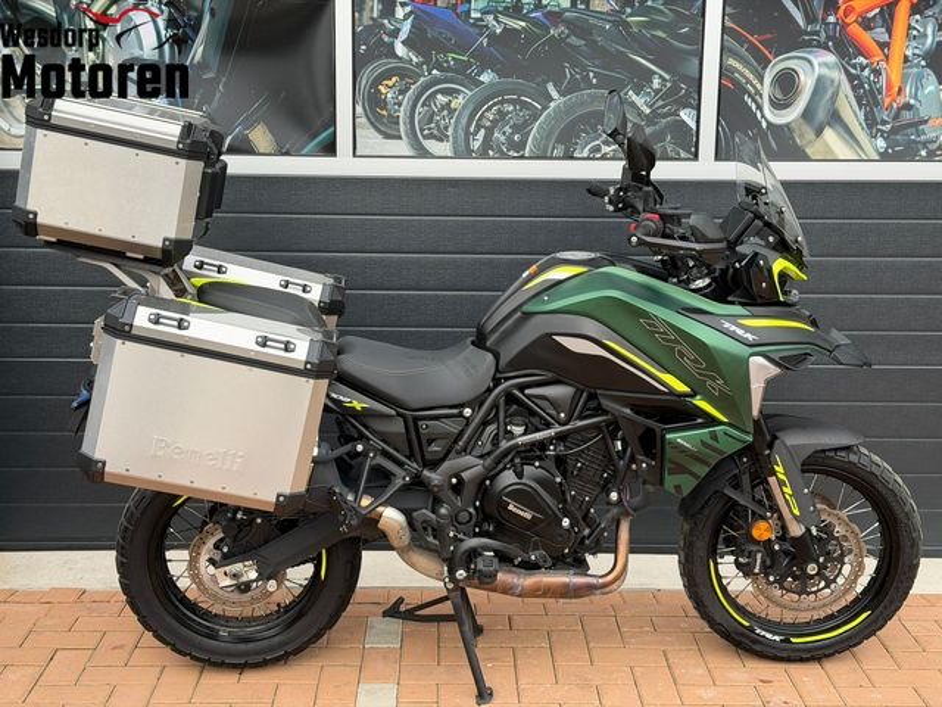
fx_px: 1306
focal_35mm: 48
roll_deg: -0.8
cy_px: 354
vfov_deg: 30.3
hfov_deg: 39.7
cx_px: 471
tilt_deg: -10.5
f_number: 1.78
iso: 80
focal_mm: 6.76
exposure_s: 1/652
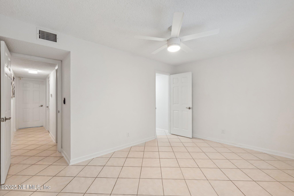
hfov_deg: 100.4
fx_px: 122
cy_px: 98
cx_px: 147
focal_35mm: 15
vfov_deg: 77.3
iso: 400
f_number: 8
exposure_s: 1/10
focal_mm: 15
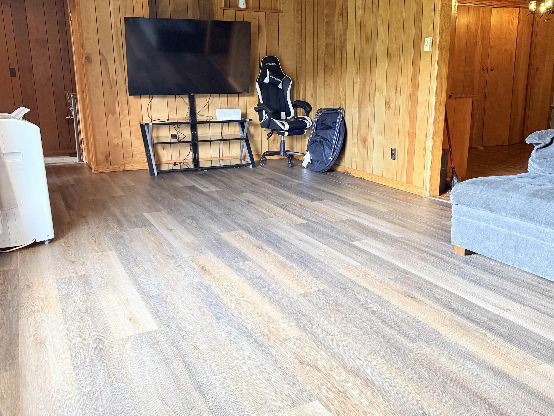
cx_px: 296
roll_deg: +0.7
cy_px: 202
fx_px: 512
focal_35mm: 32
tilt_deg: -14.1
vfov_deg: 44.2
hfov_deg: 56.8
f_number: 1.78
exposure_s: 1/60
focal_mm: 6.76
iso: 250
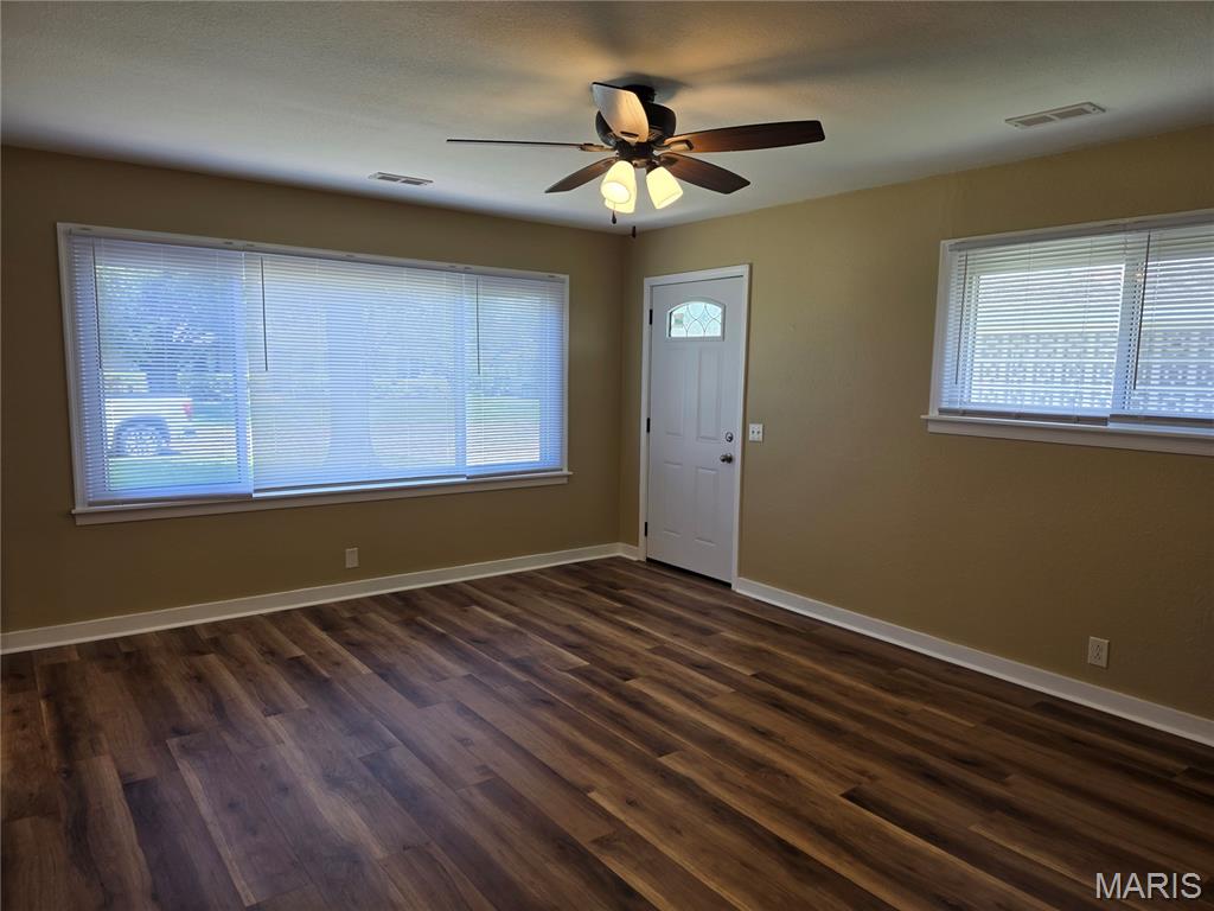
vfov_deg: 58.9
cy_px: 456
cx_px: 607
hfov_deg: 73.9
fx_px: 807
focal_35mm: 23
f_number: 1.7
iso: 40
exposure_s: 1/120
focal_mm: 6.3
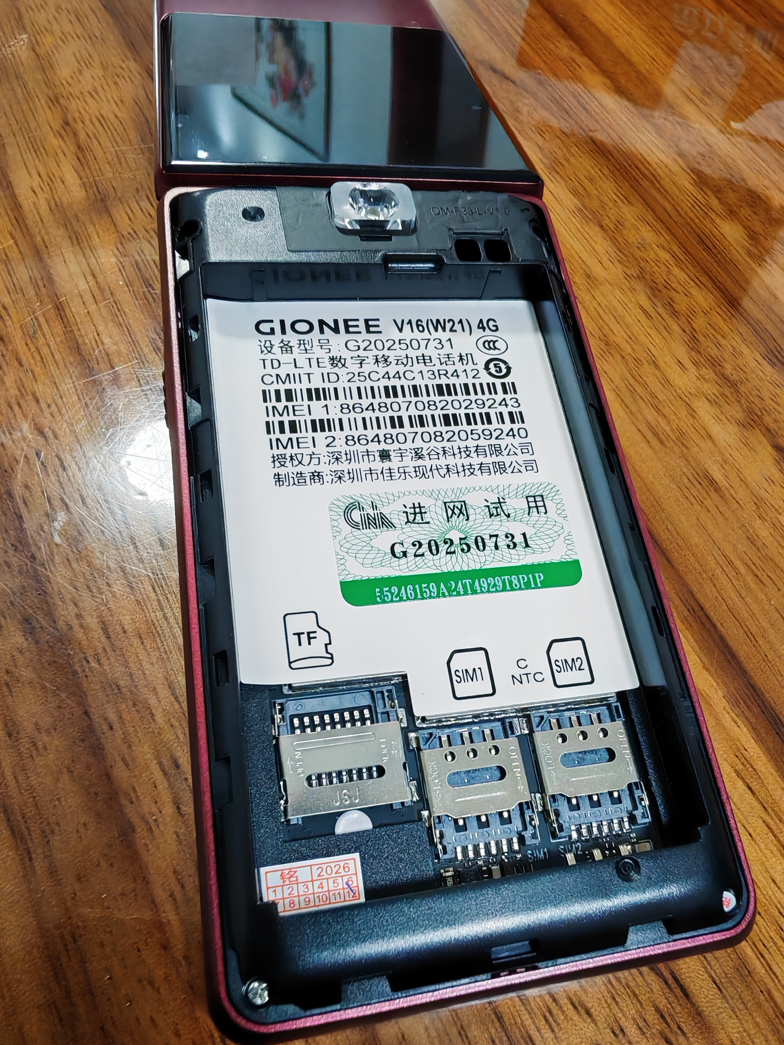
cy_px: 522
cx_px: 392
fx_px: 785
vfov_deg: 67.3
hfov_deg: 53.1
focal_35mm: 26
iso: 160
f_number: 2.2
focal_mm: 1.96
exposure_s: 1/20
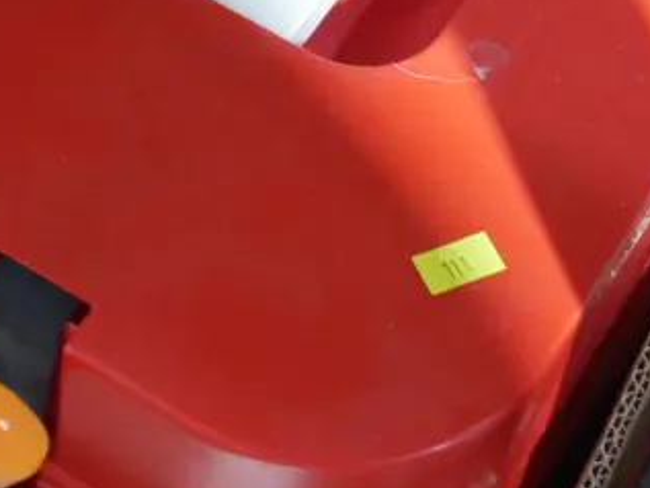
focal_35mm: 155
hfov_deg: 12.5
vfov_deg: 9.4
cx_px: -62
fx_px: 2912
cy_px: -110
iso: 3200
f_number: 5.2
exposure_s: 1/20
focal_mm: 24
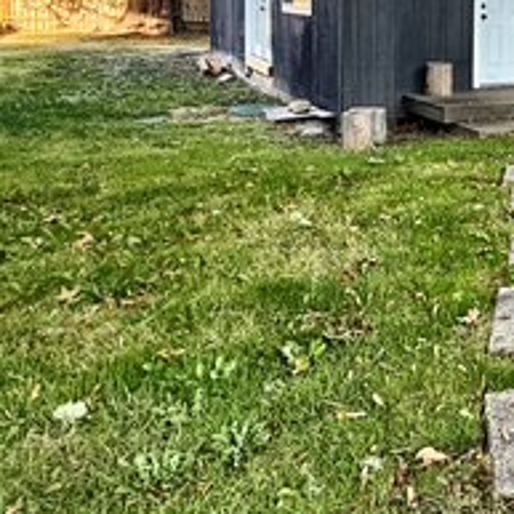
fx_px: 689
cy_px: 80
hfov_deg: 29.6
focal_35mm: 41
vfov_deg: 38.8
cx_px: 722
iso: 64
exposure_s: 1/141
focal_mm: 2.22
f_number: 2.2
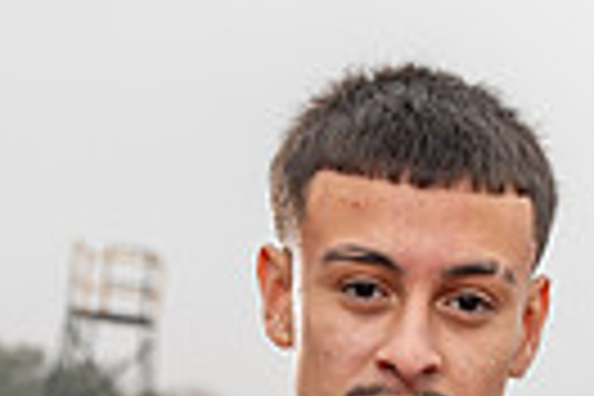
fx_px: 2986
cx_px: 364
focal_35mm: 181
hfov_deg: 11.4
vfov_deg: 7.2
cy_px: 932
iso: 250
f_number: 5.6
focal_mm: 53
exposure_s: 1/200
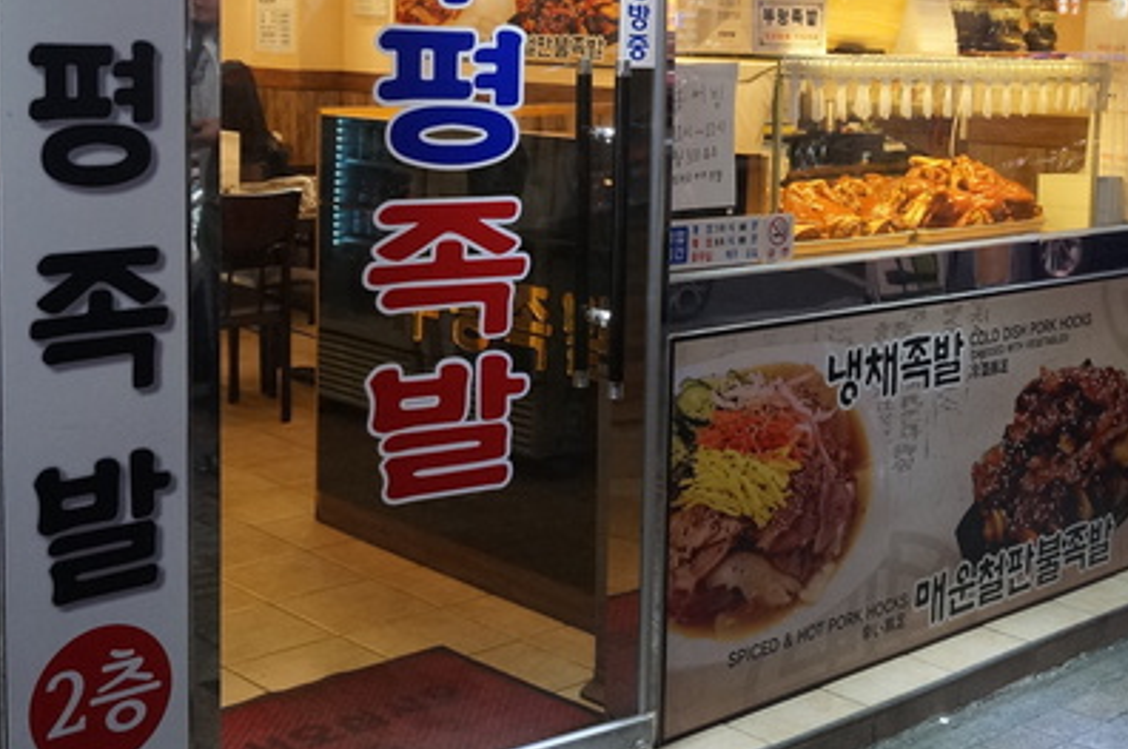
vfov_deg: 25.2
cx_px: 728
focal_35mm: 53
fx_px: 1659
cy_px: 205
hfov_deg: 37.3
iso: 1250
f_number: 4
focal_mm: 20
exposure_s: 1/160
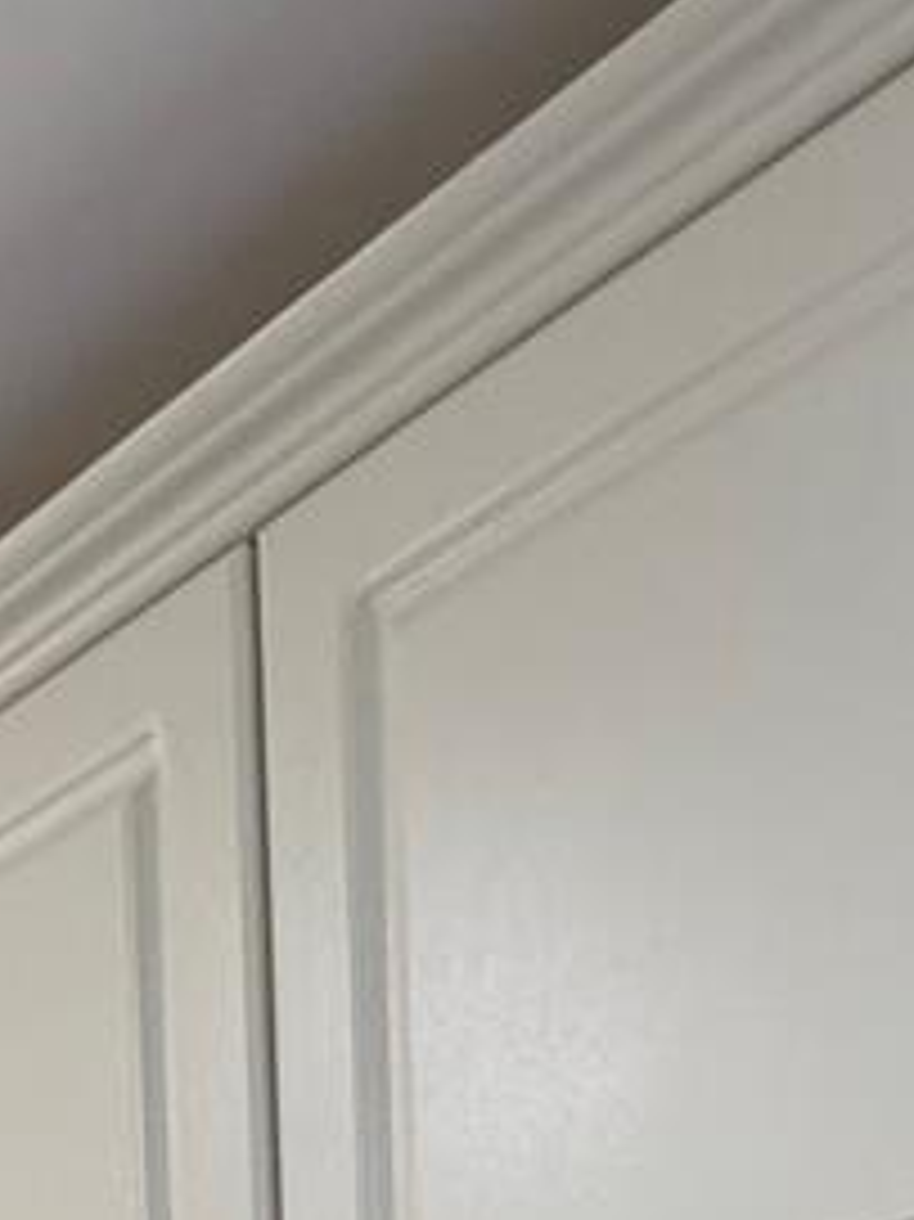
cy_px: 2251
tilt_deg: -7.1
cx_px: 77
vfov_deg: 20.6
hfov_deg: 23.0
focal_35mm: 62
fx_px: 2184
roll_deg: +1.8
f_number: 2.2
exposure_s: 1/120
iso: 320
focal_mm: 2.22
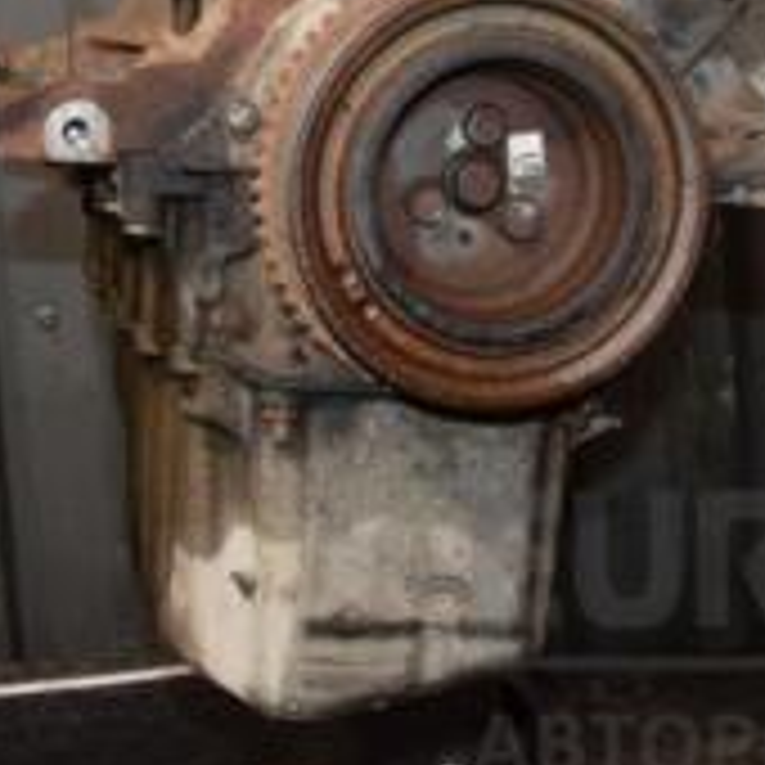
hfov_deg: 21.4
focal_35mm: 81
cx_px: 387
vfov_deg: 20.5
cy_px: -40
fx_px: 2025
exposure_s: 1/60
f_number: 5
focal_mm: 18
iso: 800
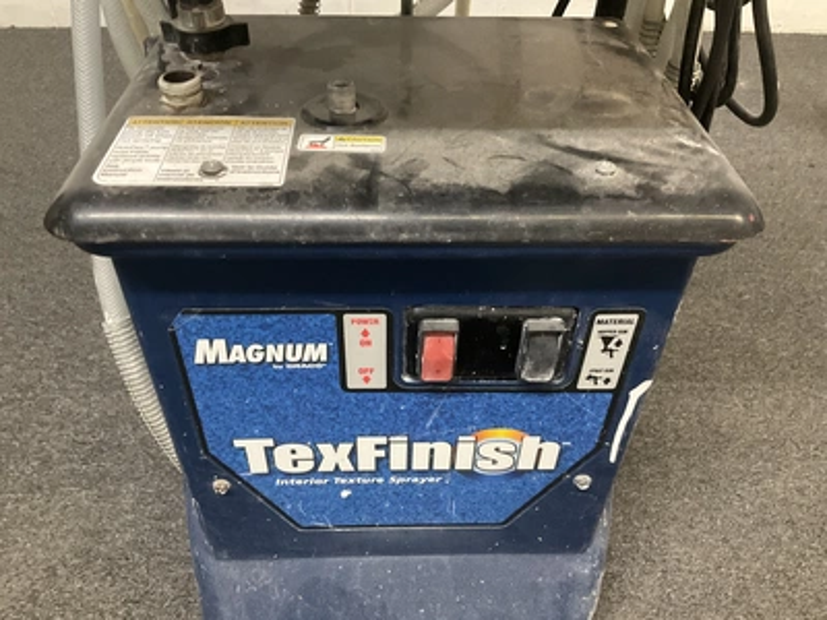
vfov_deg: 48.2
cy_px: 310
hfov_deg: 61.7
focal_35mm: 29
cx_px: 414
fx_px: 693
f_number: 1.8
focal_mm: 3
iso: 400
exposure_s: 1/30
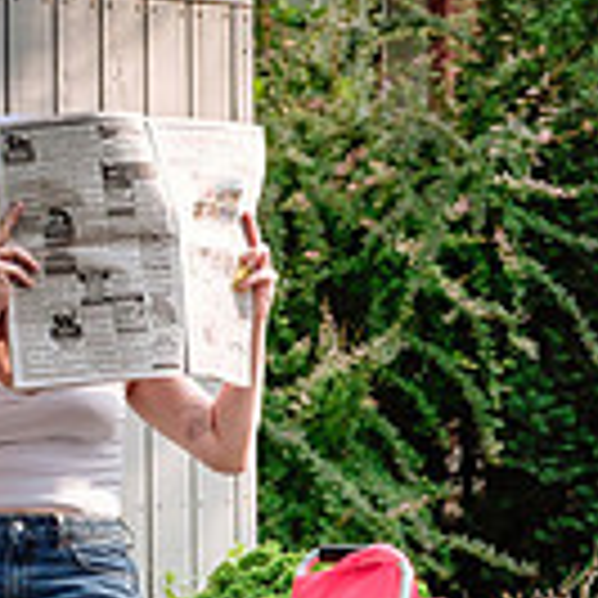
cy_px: 371
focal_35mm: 278
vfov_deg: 6.3
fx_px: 5433
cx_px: 531
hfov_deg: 6.3
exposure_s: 1/250
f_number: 2.8
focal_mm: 50
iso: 500
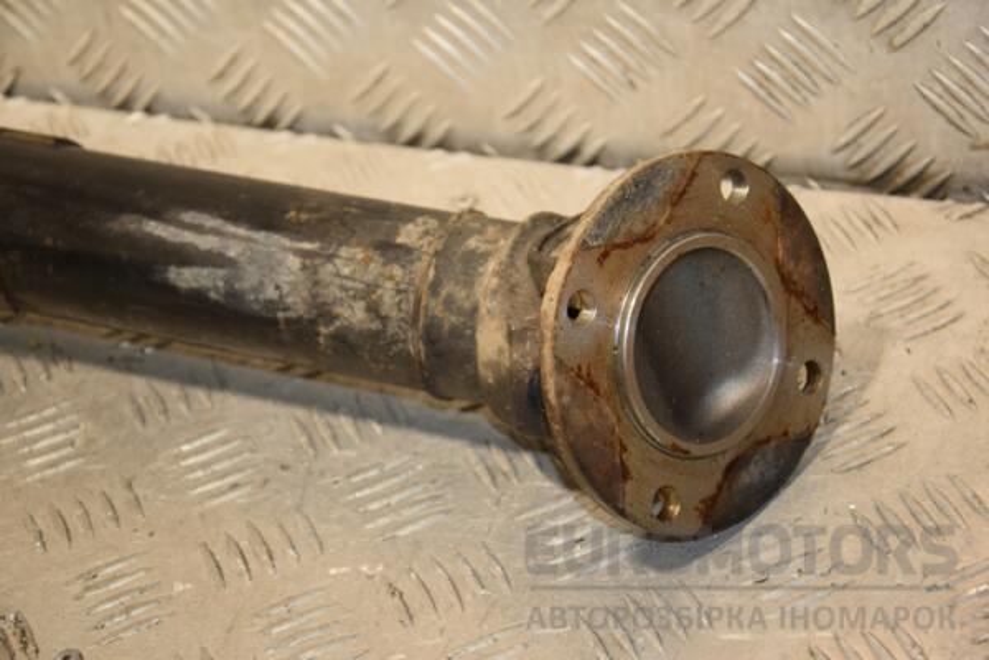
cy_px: 330
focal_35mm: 99
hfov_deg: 20.6
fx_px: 2720
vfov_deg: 13.8
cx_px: 494
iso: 800
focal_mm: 66
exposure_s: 1/160
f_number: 5.3
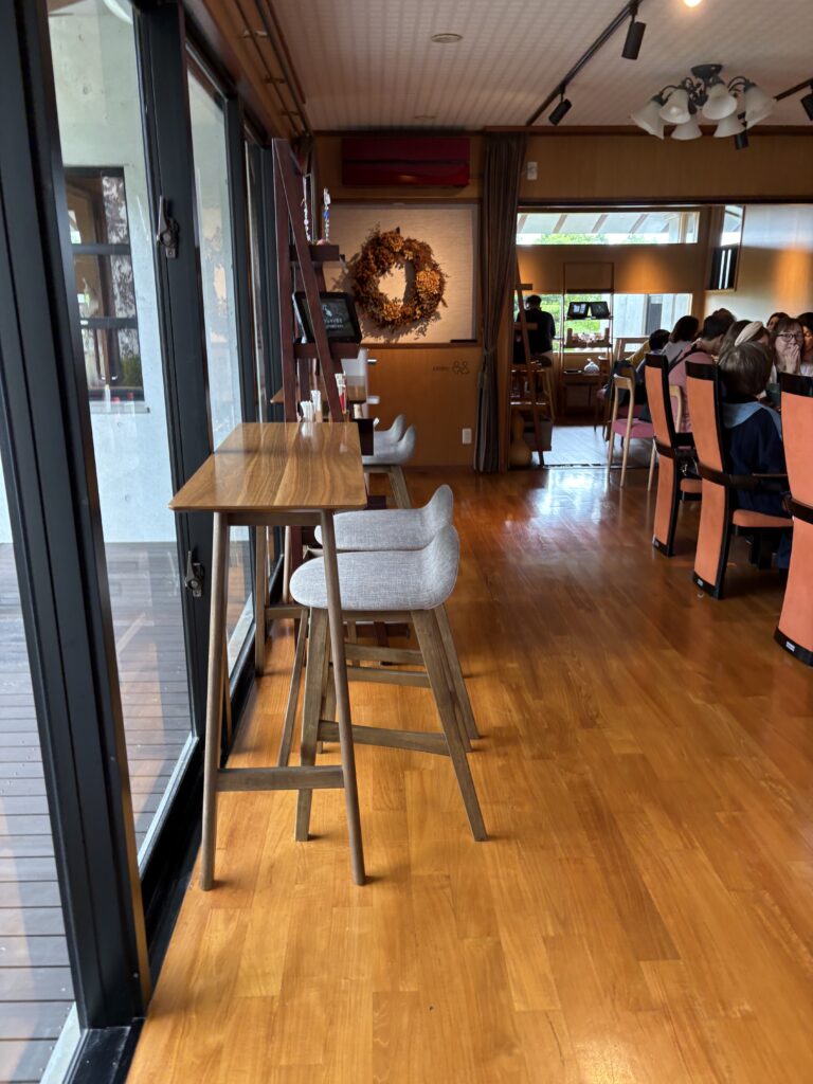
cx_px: 406
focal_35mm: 26
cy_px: 542
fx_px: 814
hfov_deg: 53.1
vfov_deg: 67.3
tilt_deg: -14.9
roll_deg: +2.7
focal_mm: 5.96
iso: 80
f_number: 1.6
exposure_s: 1/60
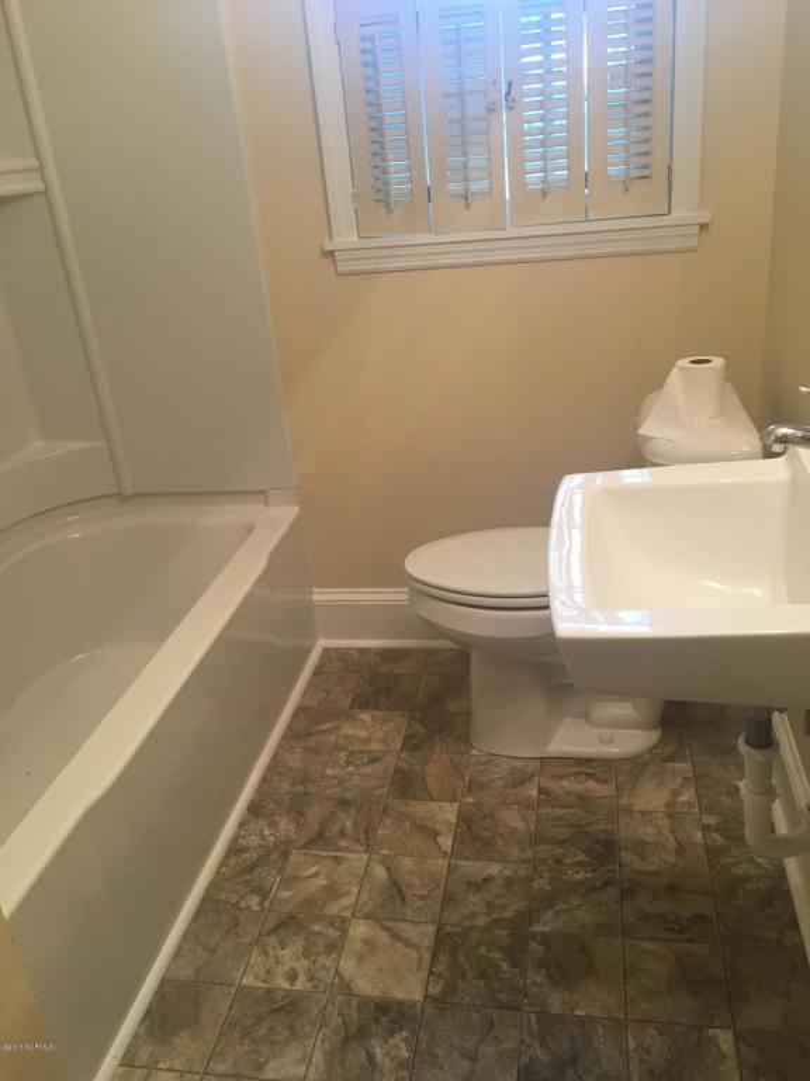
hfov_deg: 48.2
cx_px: 405
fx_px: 905
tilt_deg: -21.7
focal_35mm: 29
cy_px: 540
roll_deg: +5.9
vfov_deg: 61.7
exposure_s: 1/30
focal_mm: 4.15
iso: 40
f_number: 2.2
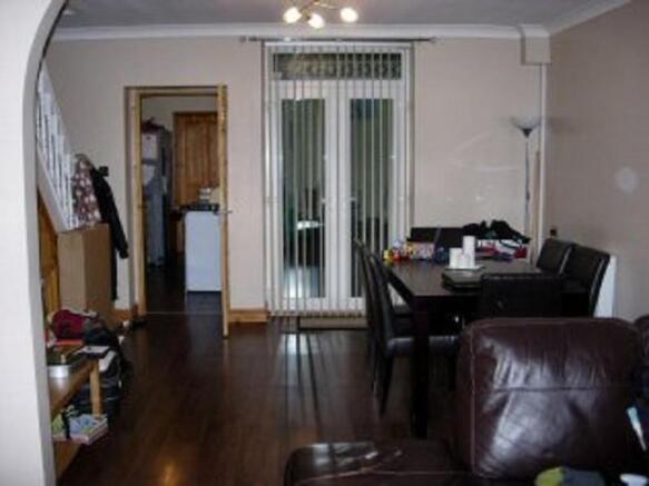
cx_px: 324
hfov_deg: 49.0
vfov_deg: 37.7
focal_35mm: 38
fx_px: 712
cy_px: 243
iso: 105
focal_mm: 7.8
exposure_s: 1/85.4
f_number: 2.8
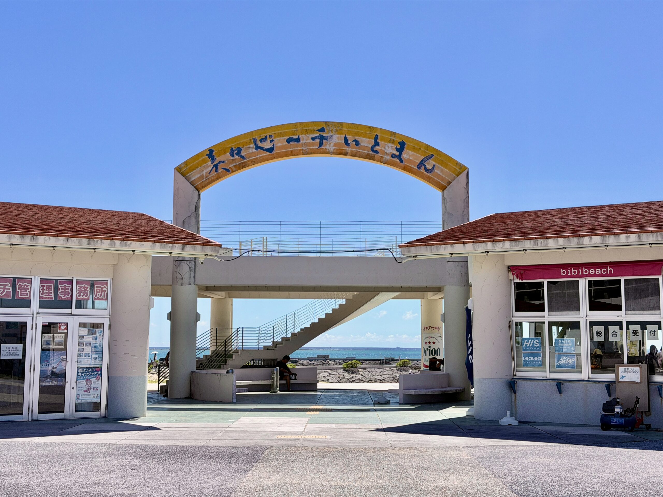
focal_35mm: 48
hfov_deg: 39.7
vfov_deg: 30.3
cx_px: 332
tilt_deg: +5.9
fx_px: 919
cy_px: 248
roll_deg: +0.0
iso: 64
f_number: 1.78
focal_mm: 6.76
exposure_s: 1/7143
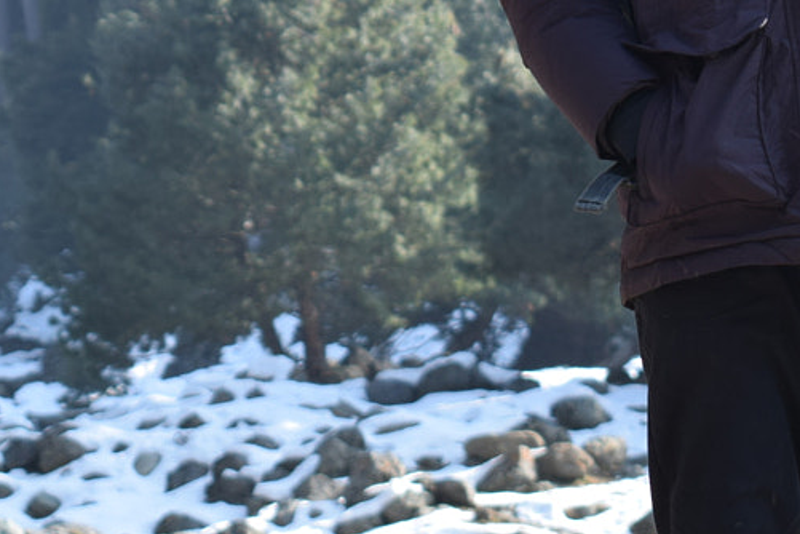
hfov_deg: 7.8
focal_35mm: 264
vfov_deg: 5.2
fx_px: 5857
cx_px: 302
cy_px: -107
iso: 100
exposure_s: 1/125
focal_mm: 55
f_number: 5.6
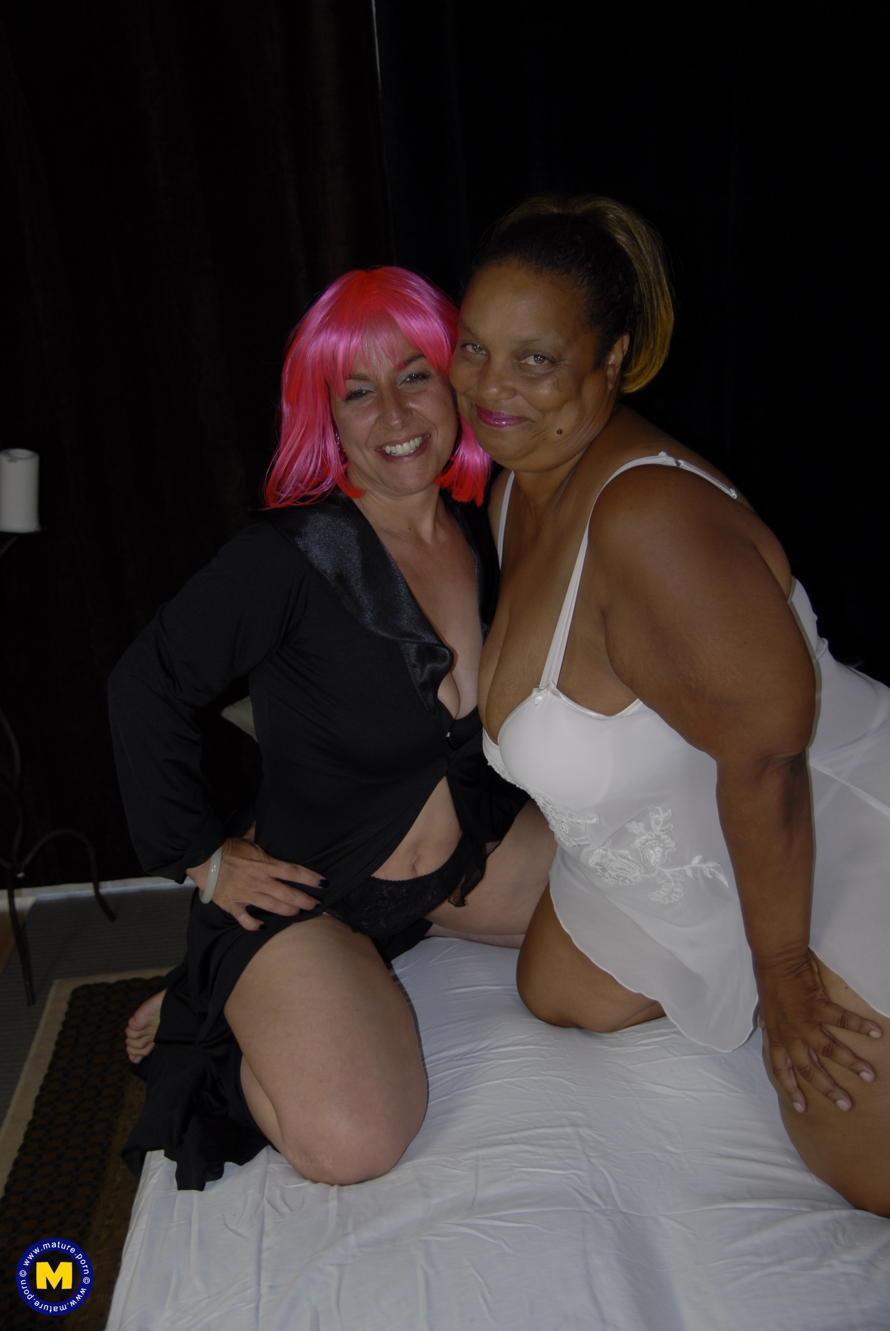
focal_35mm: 39
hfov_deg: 34.3
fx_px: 1442
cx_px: 445
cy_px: 666
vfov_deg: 49.5
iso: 100
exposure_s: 1/60
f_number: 4
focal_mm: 26
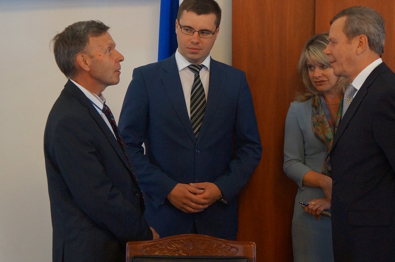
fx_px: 855
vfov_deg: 17.4
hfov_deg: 26.0
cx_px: 229
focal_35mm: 78
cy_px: 103
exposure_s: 1/160
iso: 3200
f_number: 4.5
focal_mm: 42
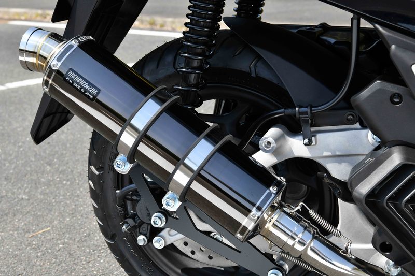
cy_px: 138
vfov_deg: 21.9
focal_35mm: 62
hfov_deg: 32.4
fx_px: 715
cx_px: 208
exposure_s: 1/1000
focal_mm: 62
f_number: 13
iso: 1000
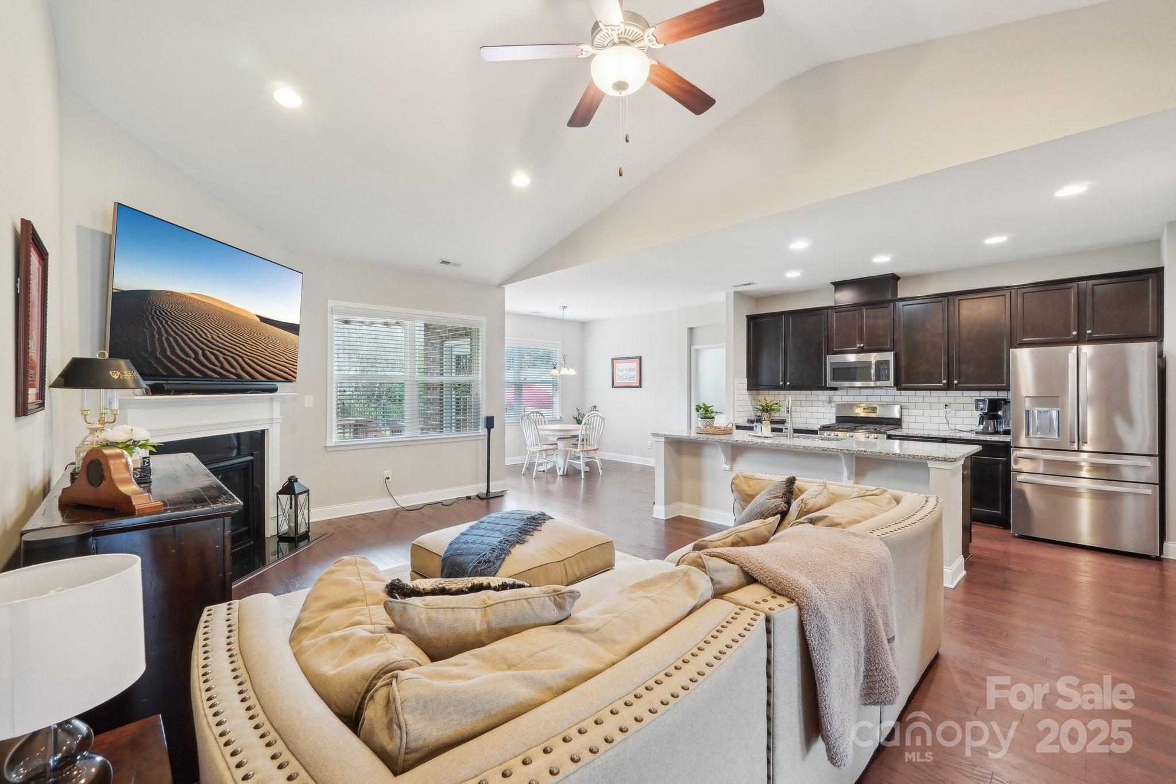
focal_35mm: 15
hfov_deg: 100.4
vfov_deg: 77.3
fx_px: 490
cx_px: 588
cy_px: 392
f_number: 8
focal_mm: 10
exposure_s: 1/6
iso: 400
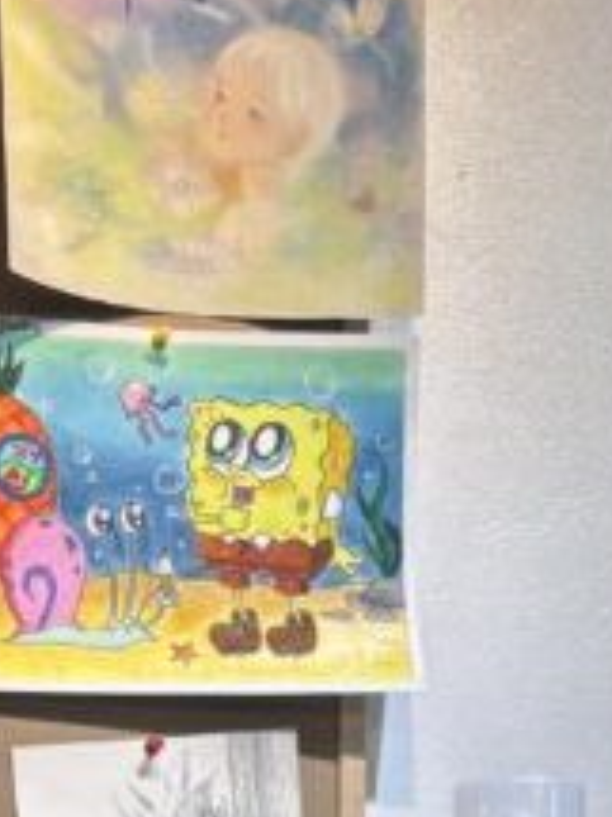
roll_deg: -1.7
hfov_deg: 12.2
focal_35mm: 121
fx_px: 2855
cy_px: 1231
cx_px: 144
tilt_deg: +2.2
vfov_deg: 15.1
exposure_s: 1/100
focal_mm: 5.96
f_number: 1.6
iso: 50
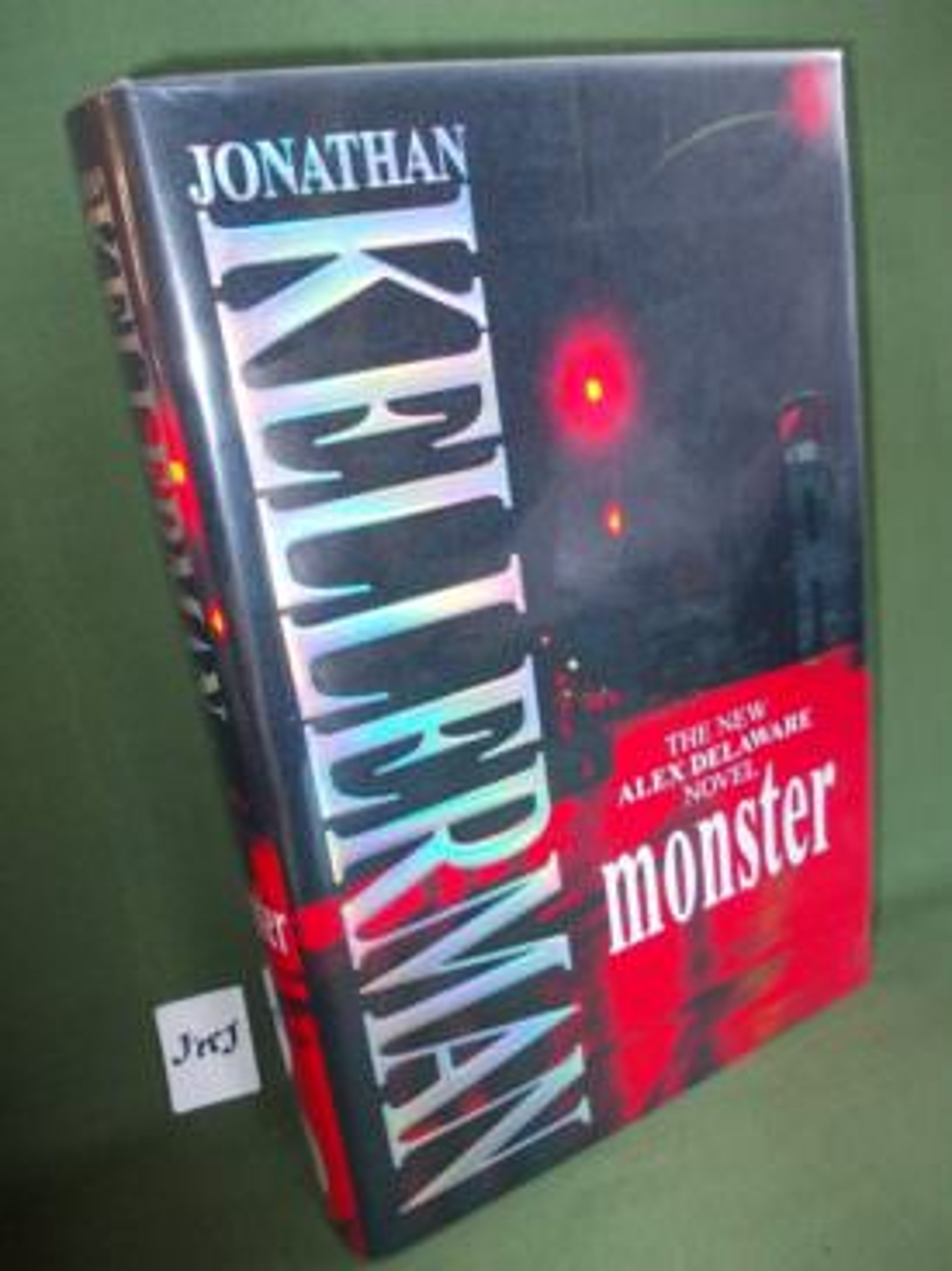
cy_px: 636
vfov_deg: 63.5
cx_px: 476
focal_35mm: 28
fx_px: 1027
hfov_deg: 49.7
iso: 200
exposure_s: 1/25
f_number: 2.7
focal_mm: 4
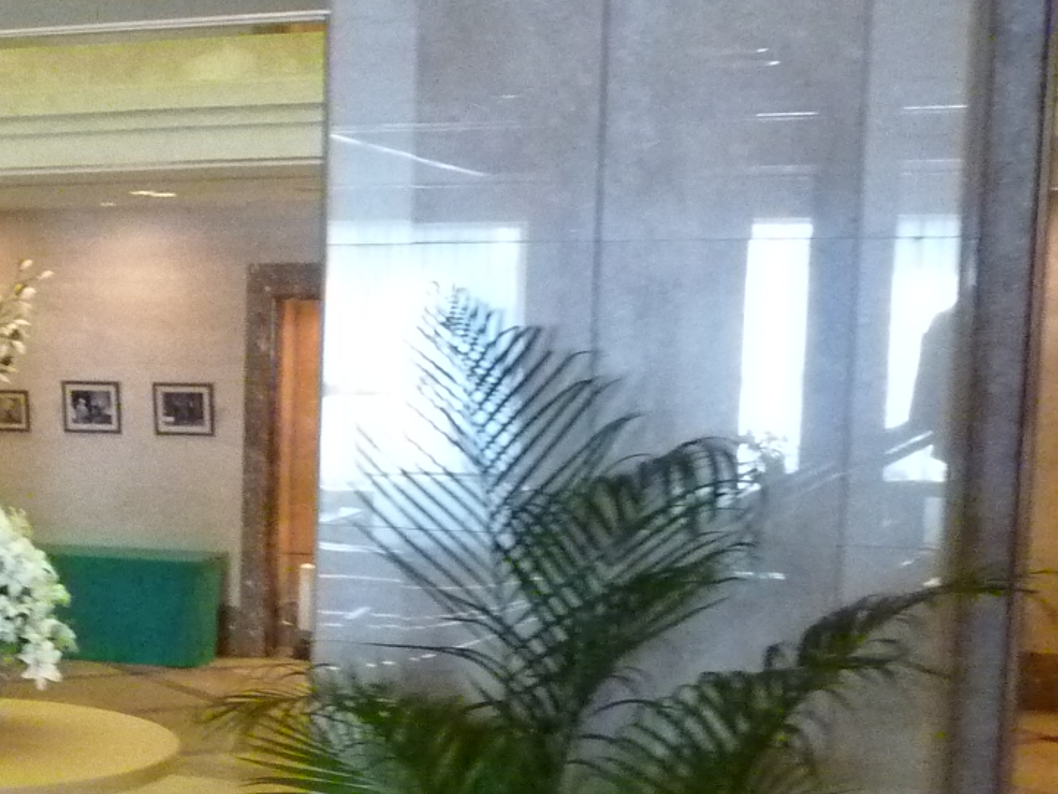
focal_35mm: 71
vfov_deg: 20.5
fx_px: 2170
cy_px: 616
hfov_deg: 24.9
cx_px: -197
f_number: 3.3
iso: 800
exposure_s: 1/40
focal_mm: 4.1
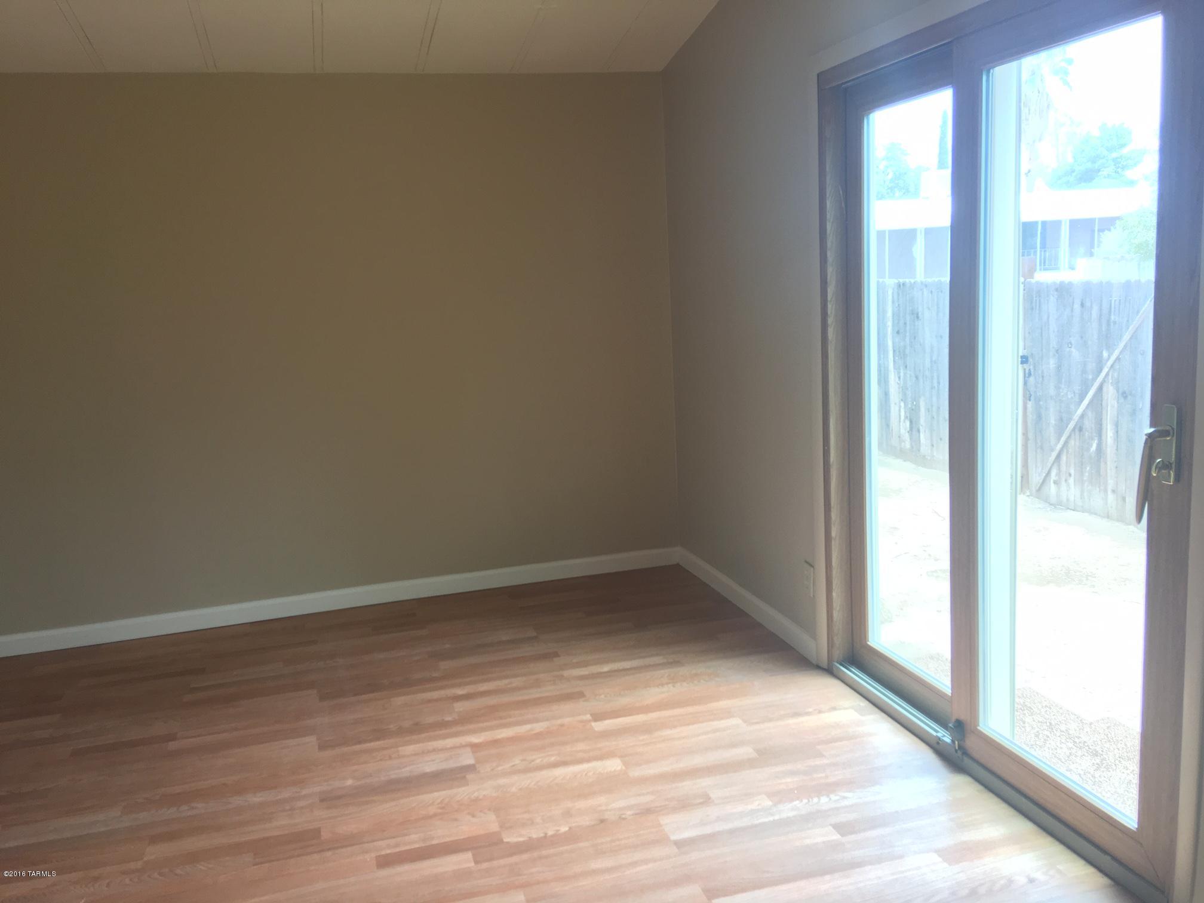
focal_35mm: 29
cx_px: 602
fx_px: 1009
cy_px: 452
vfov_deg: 48.2
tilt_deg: -7.9
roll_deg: +2.7
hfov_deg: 61.7
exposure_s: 1/30
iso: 25
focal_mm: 4.15
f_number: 2.2
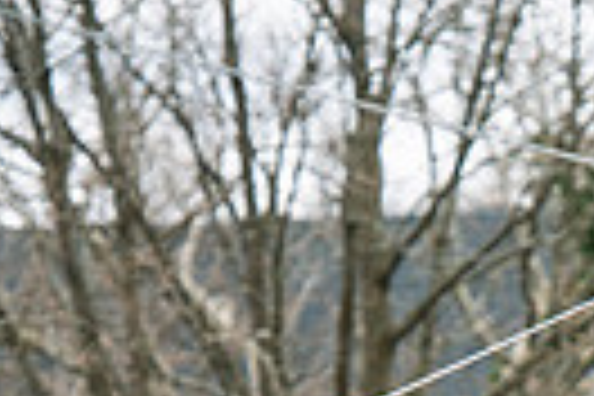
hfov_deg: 2.9
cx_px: 806
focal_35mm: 701
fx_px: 11566
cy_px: 821
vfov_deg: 2.0
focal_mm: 160
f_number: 3.5
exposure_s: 1/1250
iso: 200
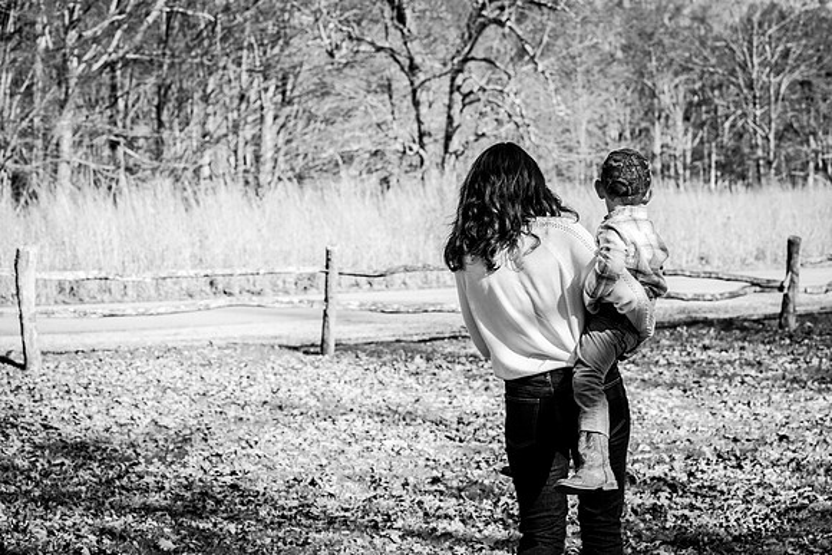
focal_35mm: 91
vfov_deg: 15.1
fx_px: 2097
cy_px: 259
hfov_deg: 22.4
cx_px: 444
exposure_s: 1/250
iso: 250
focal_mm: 85
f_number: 6.3
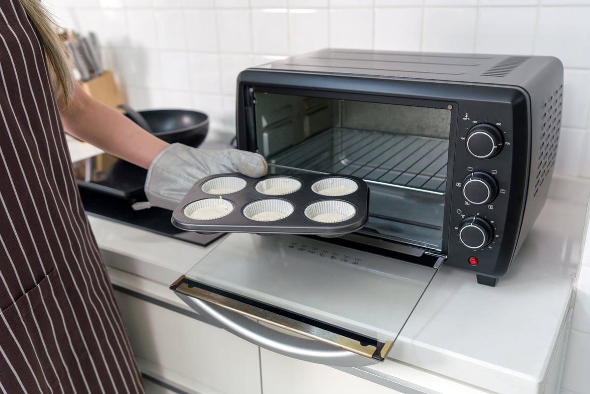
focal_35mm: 35
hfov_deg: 54.4
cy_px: 197
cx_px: 295
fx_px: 574
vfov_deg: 37.9
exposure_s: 1/40
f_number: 3.2
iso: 200
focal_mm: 35
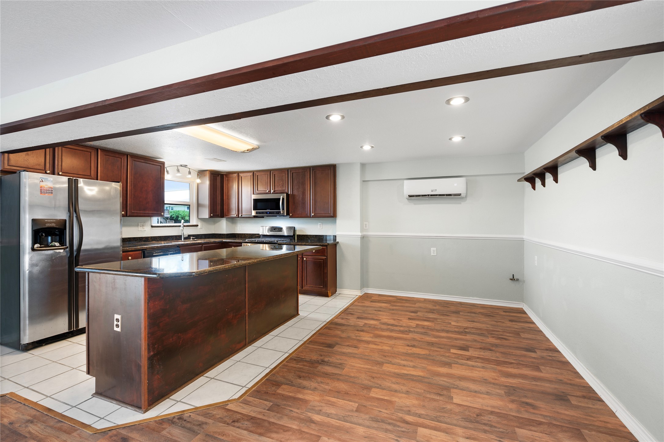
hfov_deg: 100.4
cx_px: 332
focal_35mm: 15
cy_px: 221
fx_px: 276
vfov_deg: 77.2
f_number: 6.3
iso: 125
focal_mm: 15
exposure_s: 1/3
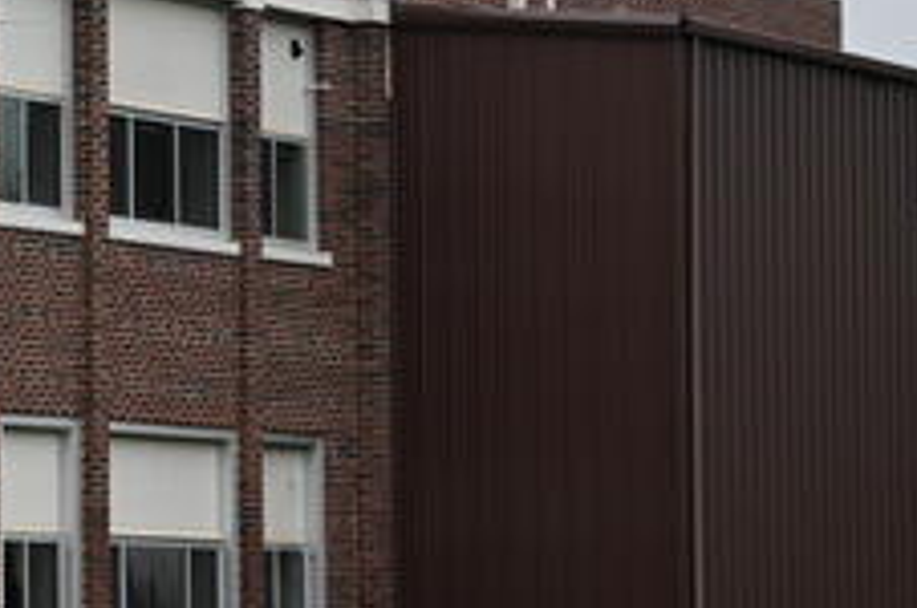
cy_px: 351
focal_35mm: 227
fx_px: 5774
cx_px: -958
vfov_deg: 6.0
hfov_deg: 8.6
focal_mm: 50
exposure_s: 1/250
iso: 110
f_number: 6.3
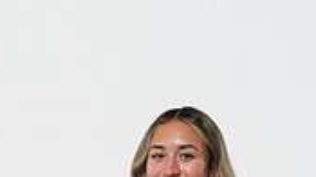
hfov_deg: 15.9
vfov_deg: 8.3
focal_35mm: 134
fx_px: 1125
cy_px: 403
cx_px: 101
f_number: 8
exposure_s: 1/125
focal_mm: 49.9
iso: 500
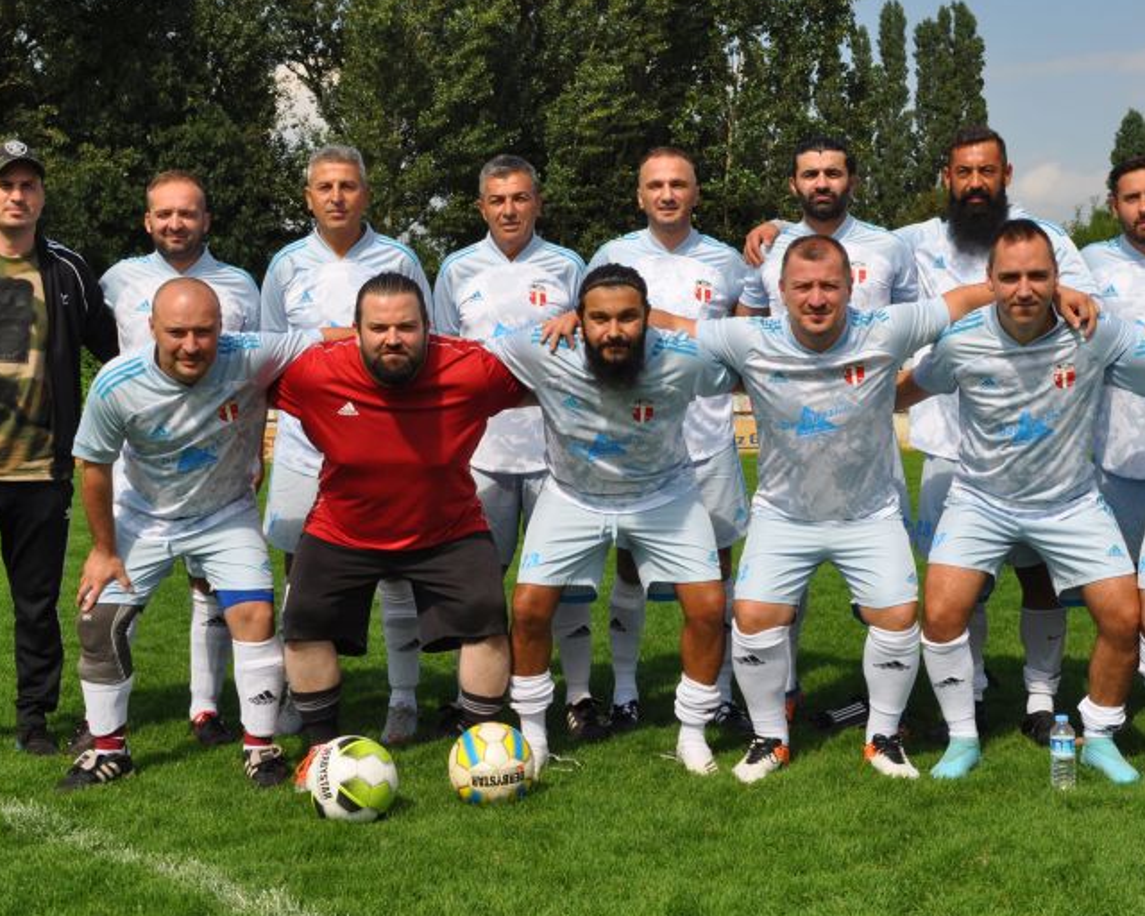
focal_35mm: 54
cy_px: 385
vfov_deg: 28.1
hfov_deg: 34.7
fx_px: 1830
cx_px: 646
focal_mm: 24
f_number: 9
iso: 200
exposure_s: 1/320
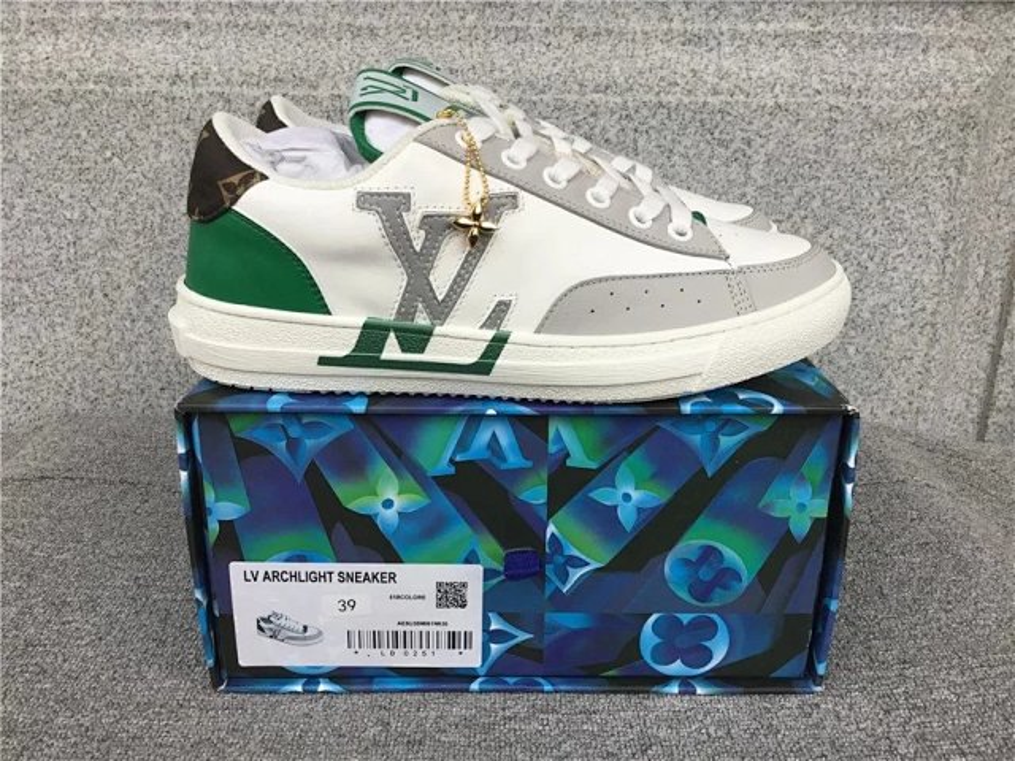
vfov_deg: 45.4
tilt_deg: -18.5
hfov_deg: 58.4
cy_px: 380
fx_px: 909
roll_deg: -0.8
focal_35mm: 31
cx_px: 508
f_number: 2.4
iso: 40
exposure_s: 1/100
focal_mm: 3.3
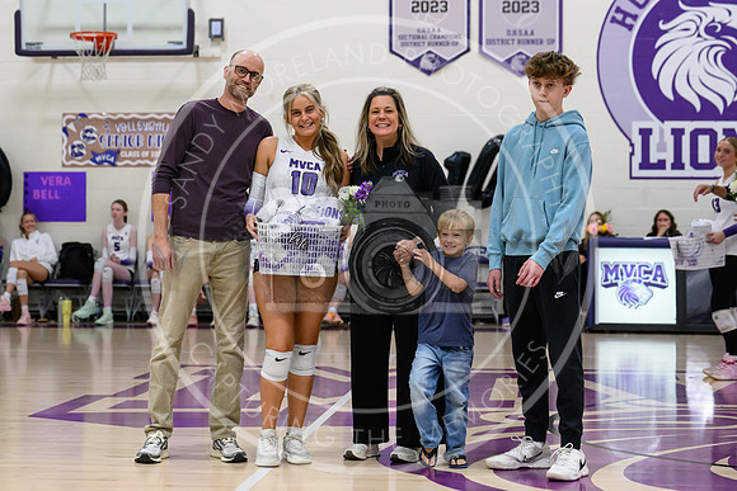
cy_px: 227
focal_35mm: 77
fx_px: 1570
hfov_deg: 26.4
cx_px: 334
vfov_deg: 17.8
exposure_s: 1/640
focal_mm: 70
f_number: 3.5
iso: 6400
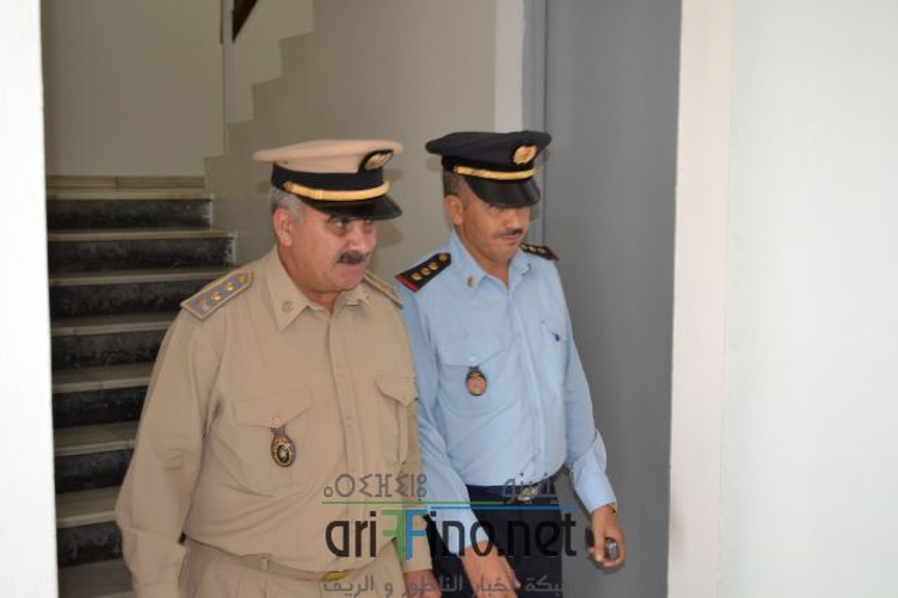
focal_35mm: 48
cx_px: 449
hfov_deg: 41.1
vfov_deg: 28.0
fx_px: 1197
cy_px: 299
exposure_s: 1/60
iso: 2000
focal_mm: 32
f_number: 4.8
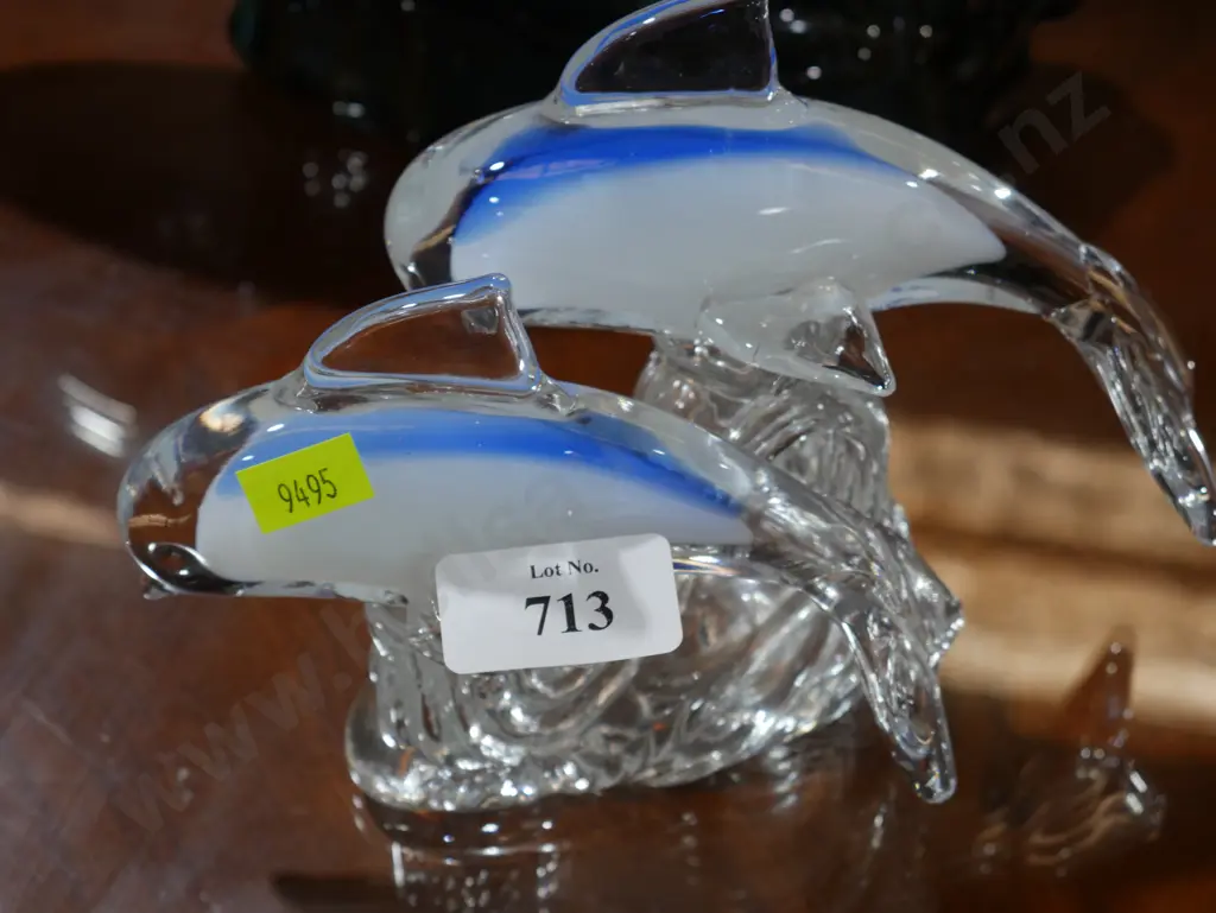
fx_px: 2530
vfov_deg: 20.5
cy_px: 456
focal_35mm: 72
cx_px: 608
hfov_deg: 27.0
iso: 500
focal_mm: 36
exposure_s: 1/80
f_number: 5.5
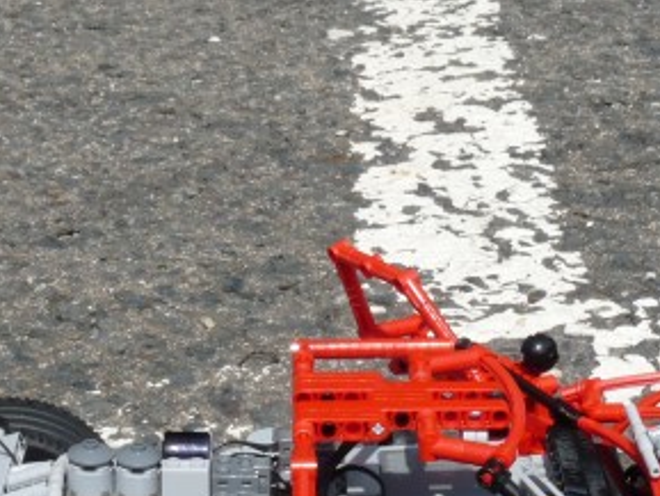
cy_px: 535
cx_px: 363
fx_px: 2060
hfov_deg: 18.2
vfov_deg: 13.5
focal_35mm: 108
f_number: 8
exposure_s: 1/320
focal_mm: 6.9
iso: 100
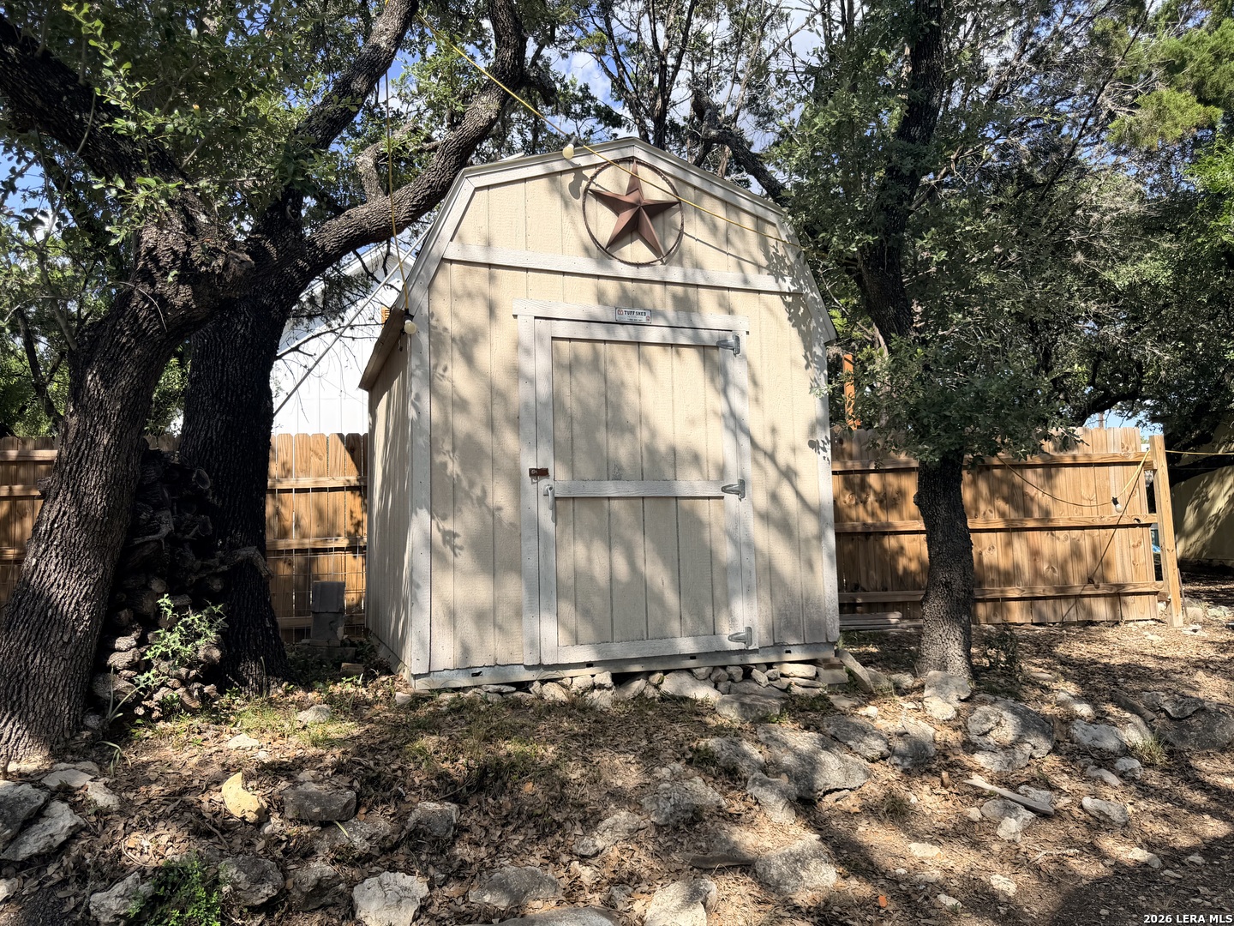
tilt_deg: +6.3
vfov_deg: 56.8
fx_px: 856
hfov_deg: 71.6
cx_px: 617
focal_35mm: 24
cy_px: 463
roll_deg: +2.2
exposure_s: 1/2370
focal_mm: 6.76
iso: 80
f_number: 1.78
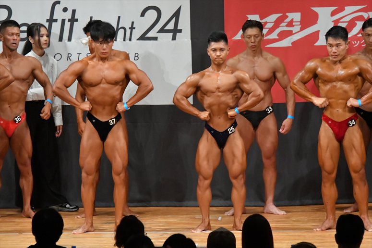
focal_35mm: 270
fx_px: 2789
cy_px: 124
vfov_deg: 5.1
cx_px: 186
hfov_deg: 7.6
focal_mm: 180
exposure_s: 1/400
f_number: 5.6
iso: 9000
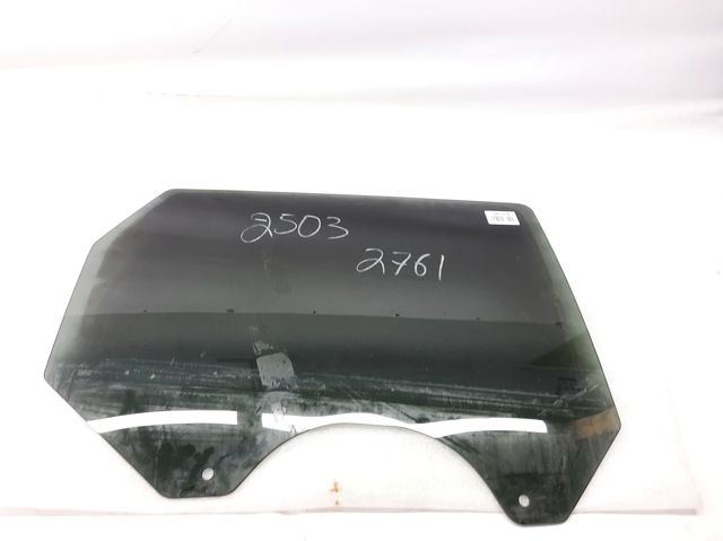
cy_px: 270
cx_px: 362
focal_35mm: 25
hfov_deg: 69.4
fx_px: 522
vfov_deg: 54.8
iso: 160
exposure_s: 1/50
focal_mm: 4.6
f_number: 2
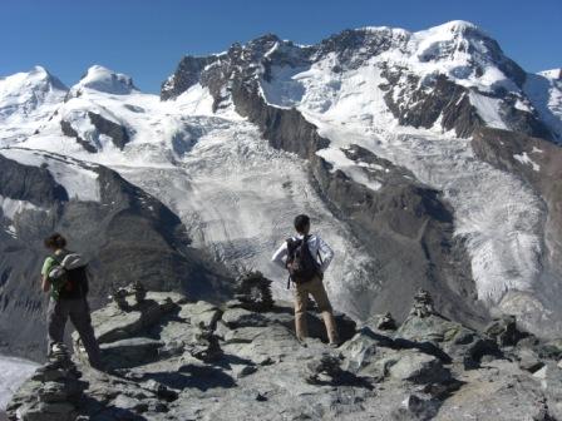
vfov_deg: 37.7
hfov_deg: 49.0
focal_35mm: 38
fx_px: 617
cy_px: 210
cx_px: 281
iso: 80
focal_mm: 7.9
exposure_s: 1/320
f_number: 8
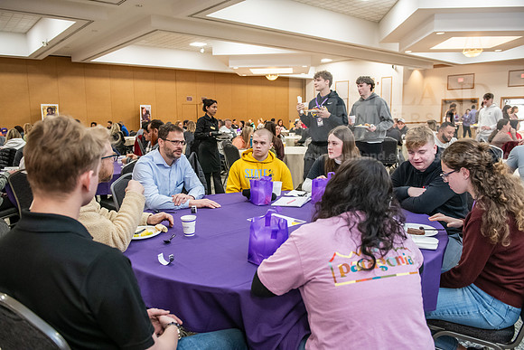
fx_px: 408
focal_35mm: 28
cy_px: 175
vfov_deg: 46.4
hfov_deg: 65.5
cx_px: 262
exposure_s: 1/125
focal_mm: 28
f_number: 3.5
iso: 2500
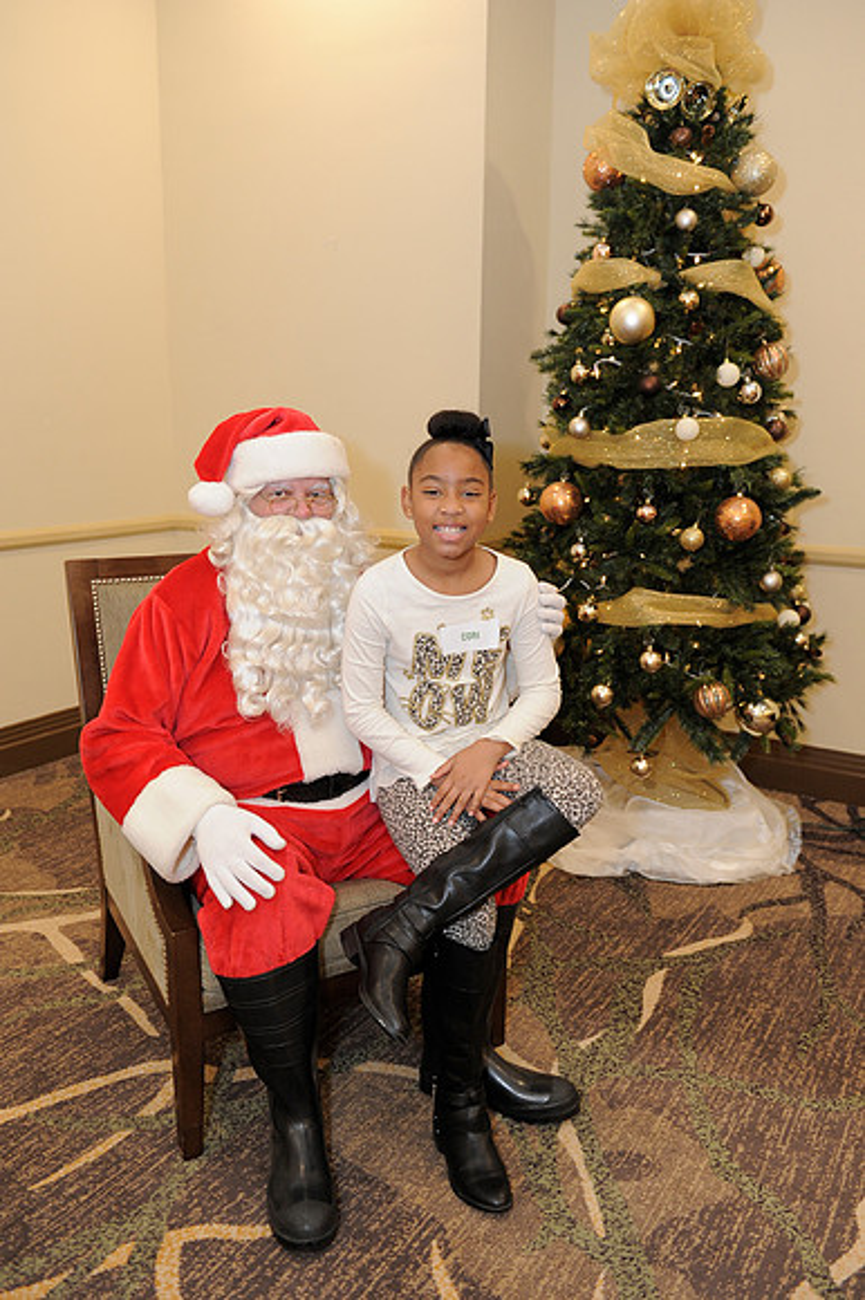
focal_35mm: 29
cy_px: 650
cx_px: 432
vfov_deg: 63.7
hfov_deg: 44.9
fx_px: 1046
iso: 1600
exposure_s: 1/100
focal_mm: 29
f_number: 4
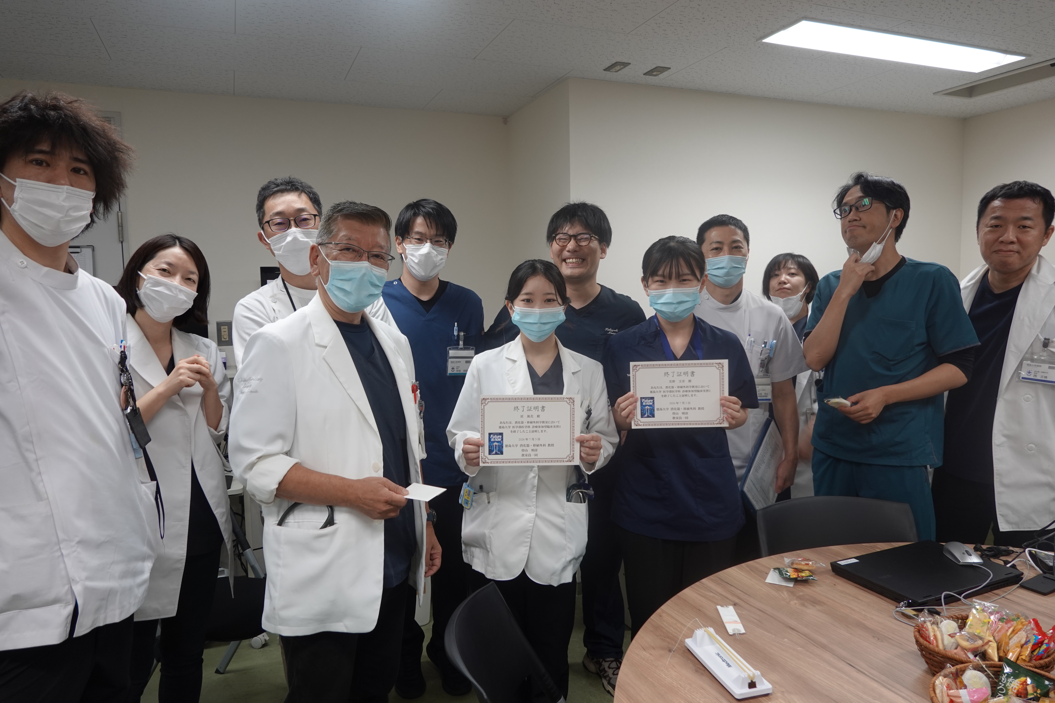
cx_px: 528
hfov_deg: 73.7
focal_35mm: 24
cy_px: 352
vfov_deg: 53.1
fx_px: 703
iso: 125
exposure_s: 1/30
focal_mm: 9
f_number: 2.8
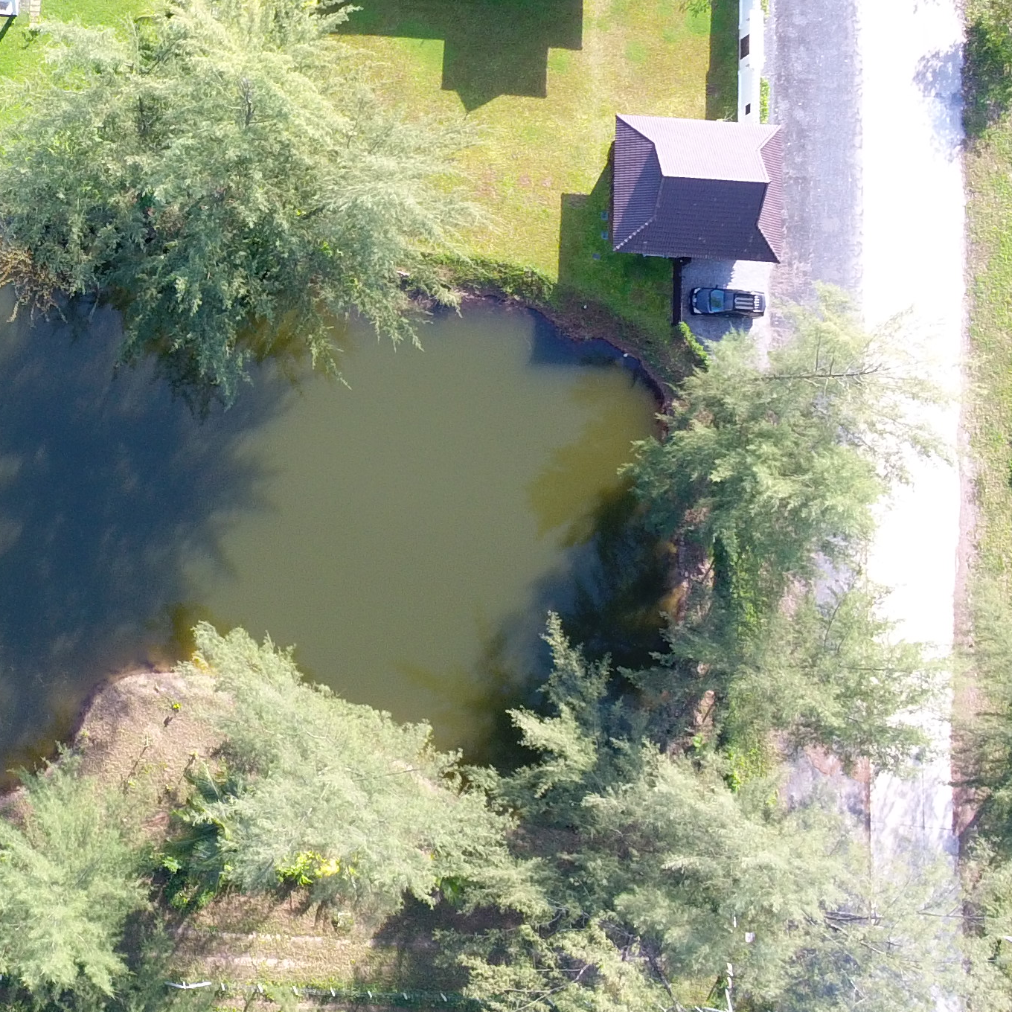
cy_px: 228
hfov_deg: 30.9
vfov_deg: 32.1
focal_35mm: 52
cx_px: 50
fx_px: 1720
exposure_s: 1/100
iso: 119
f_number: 2.8
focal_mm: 3.61
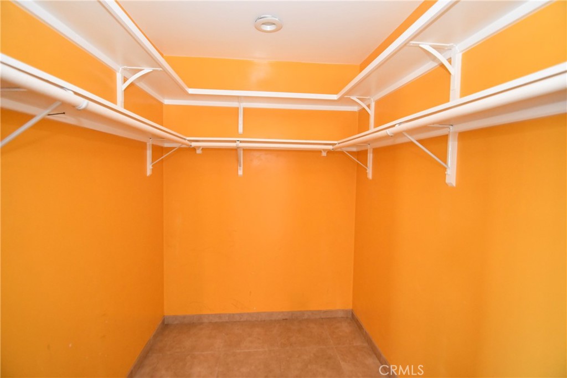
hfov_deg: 100.4
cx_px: 284
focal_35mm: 15
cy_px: 189
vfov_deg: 77.3
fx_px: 236
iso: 2800
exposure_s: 1/60
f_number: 4
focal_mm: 10
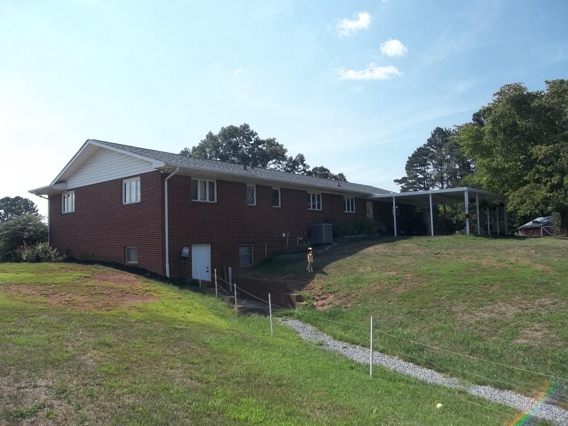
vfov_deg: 51.4
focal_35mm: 27
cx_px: 284
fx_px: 443
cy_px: 213
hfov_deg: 65.3
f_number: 8.9
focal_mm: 4.9
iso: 80
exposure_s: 1/160
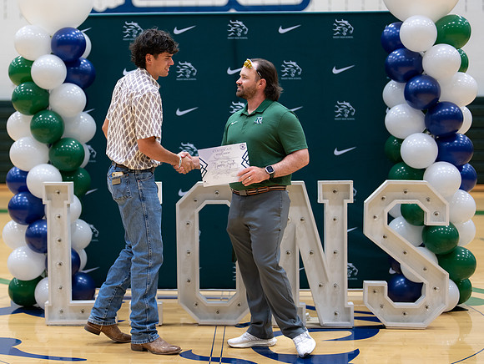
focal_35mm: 60
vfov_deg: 24.4
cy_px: 173
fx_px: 841
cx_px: 185
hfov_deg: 32.0
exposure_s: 1/320
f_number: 1.2
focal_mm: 50
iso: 400
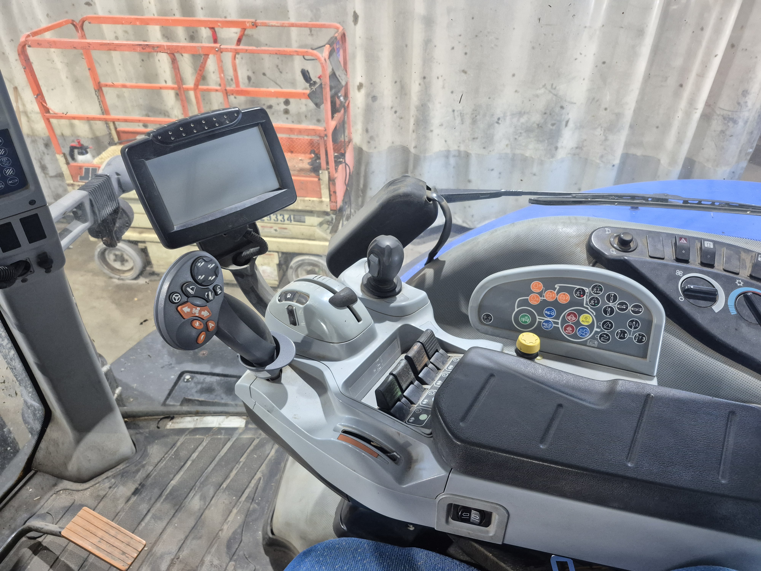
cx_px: 380
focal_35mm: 23
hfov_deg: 73.9
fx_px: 506
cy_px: 286
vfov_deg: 58.9
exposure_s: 1/60
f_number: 1.8
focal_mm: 5.4
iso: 800
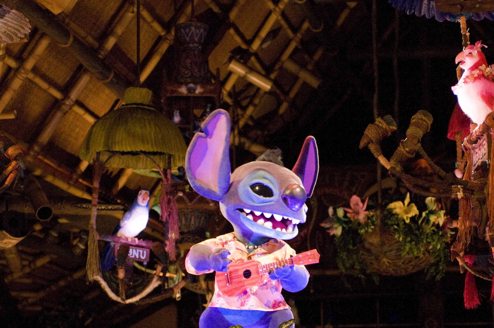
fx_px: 1384
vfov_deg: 13.5
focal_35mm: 101
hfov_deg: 20.2
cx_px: 310
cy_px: 188
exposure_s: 1/250
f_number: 3.2
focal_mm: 52
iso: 3200
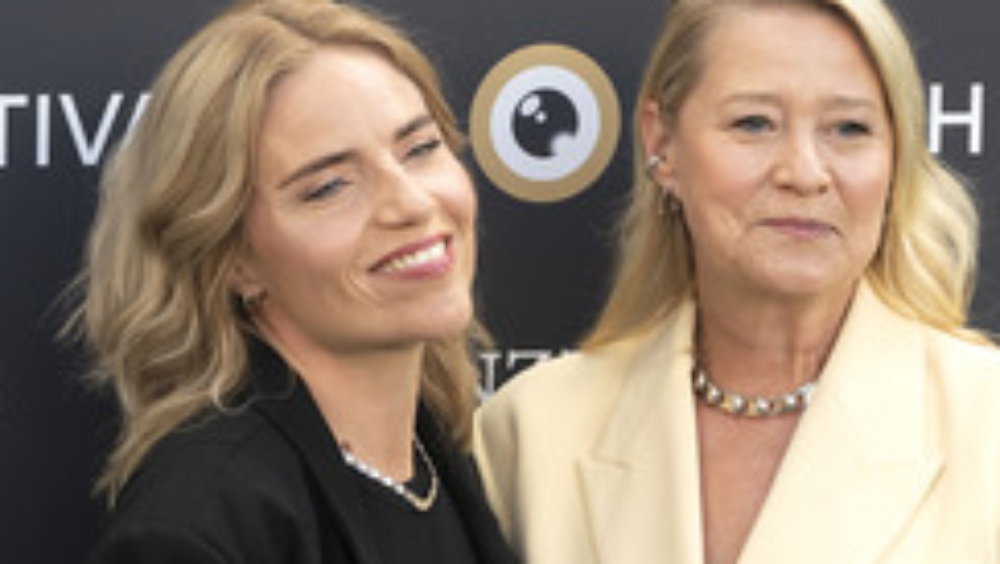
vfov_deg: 4.3
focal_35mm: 280
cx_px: 623
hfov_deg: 7.7
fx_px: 7429
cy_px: 535
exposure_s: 1/200
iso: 400
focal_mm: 144
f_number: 5.6
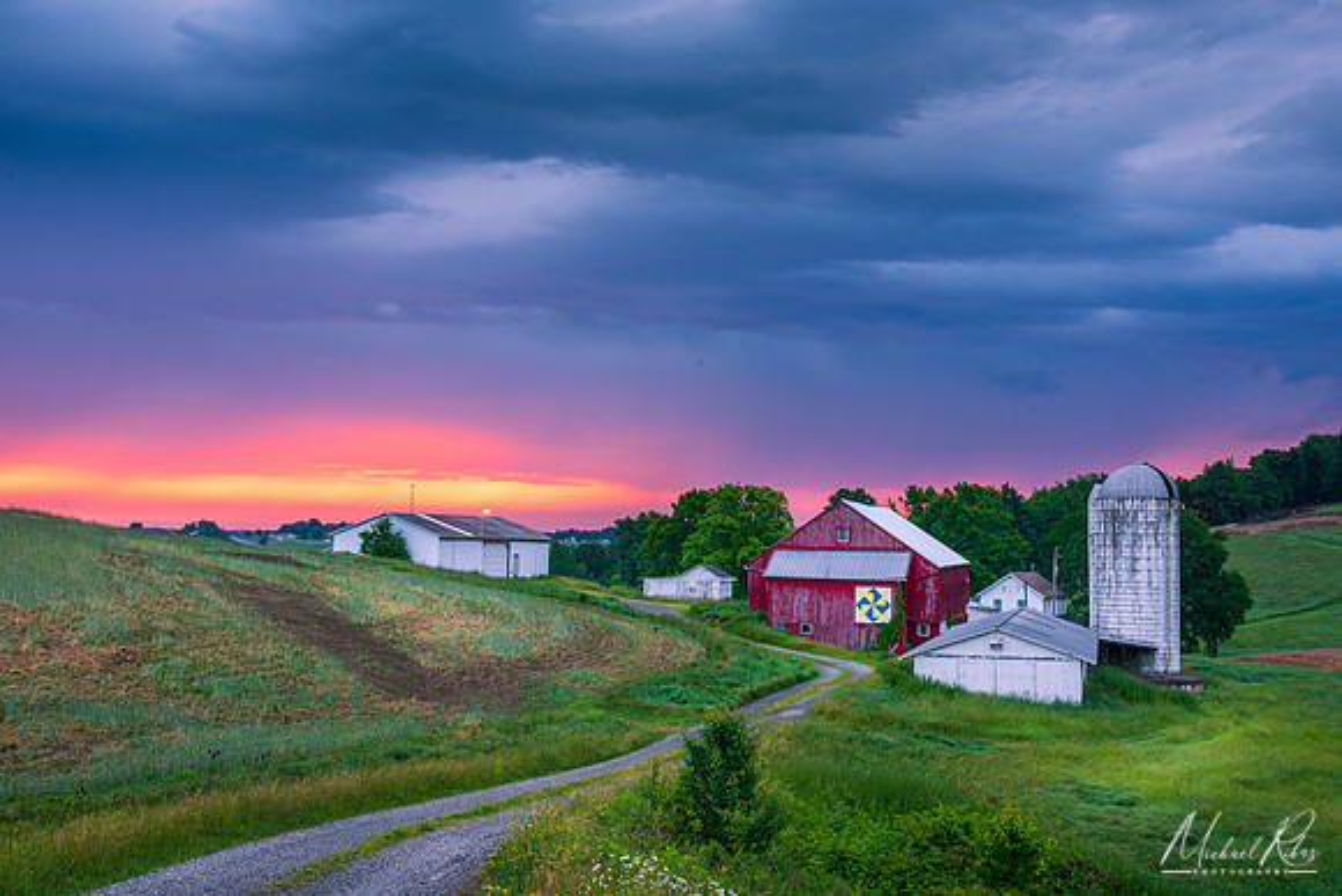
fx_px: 1790
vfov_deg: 28.1
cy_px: 448
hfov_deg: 41.1
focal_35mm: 48
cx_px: 671
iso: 64
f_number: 13
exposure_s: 1/1.43
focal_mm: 48
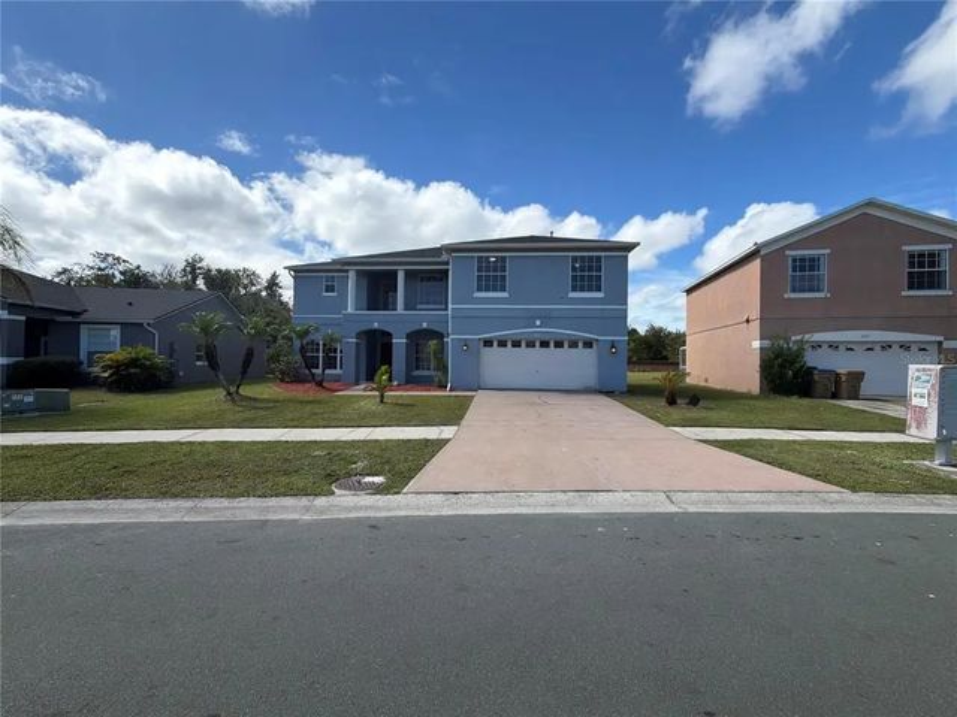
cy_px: 358
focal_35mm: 14
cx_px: 478
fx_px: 387
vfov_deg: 85.7
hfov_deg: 102.1
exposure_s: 1/770
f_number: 2.2
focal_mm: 2.22
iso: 32
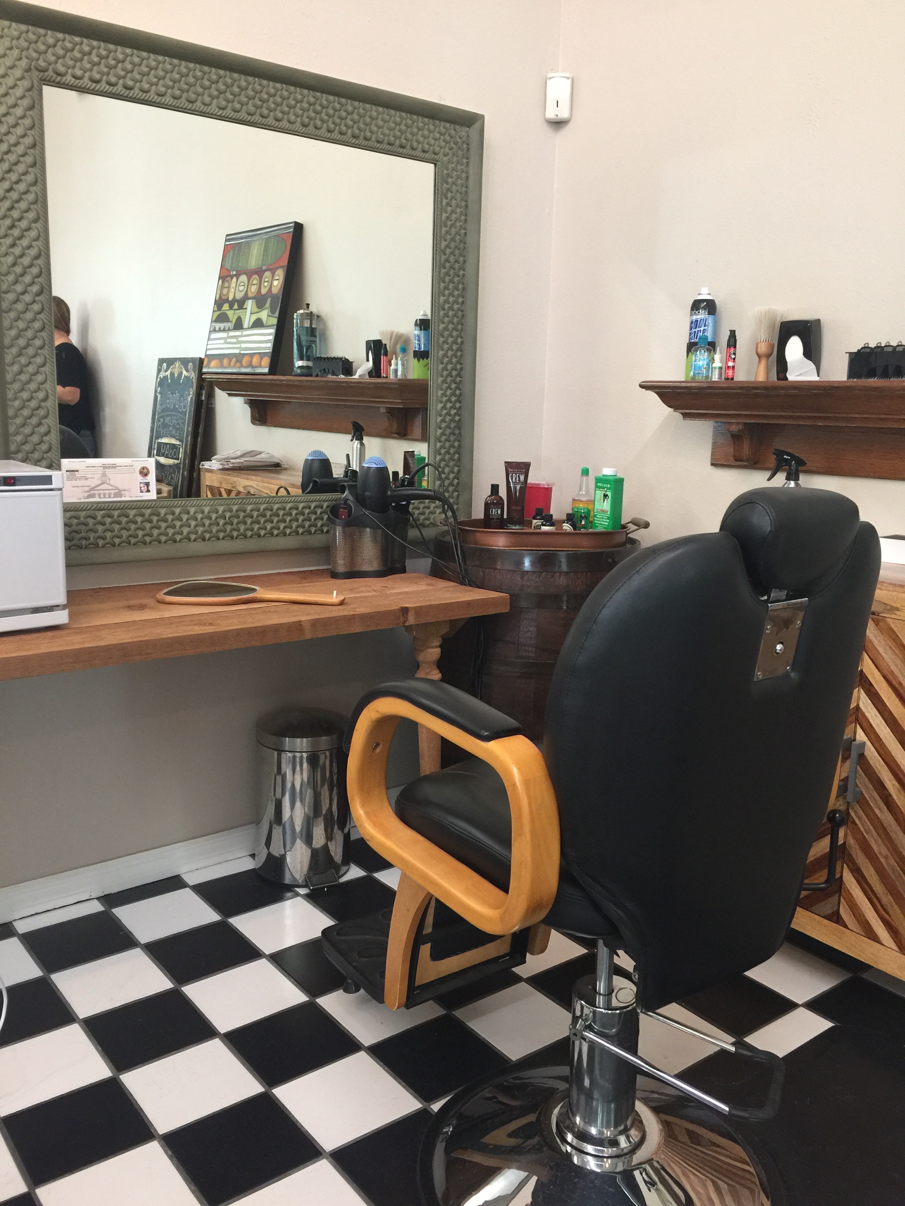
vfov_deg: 61.7
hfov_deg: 48.2
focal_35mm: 29
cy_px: 603
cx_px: 452
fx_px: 1011
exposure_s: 1/15
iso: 80
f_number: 2.2
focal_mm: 4.15
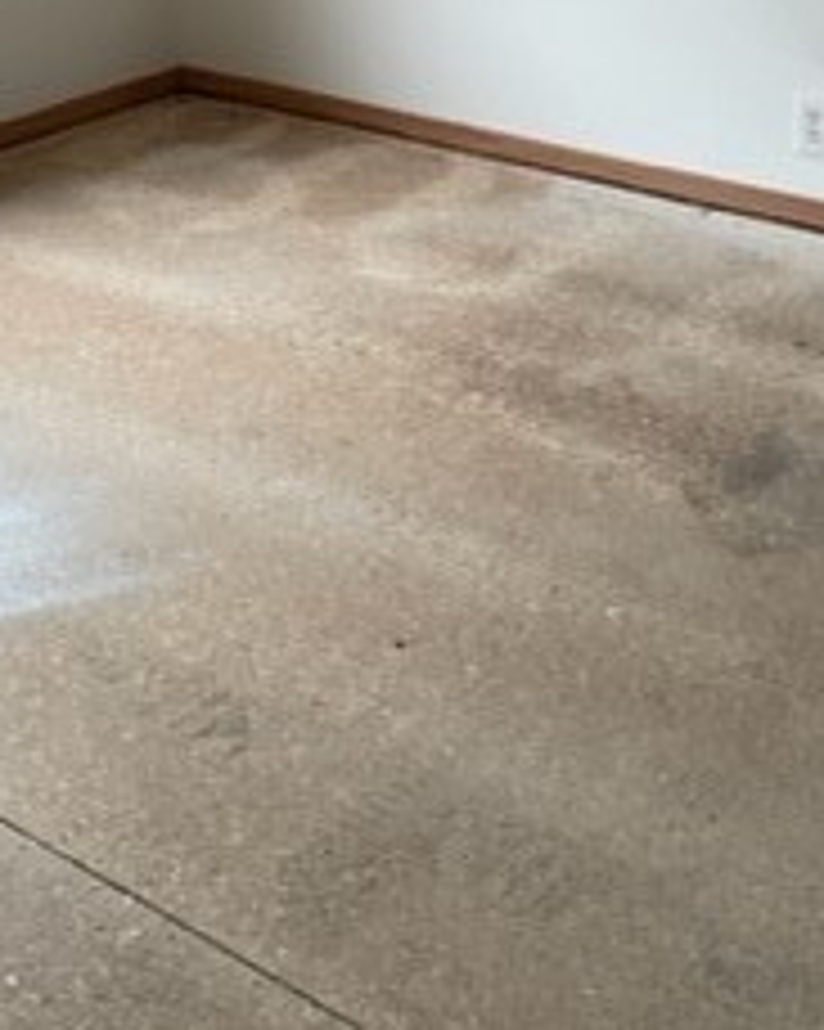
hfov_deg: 21.5
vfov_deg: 24.5
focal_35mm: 71
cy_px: -171
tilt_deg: -10.7
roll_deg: +2.4
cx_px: 288
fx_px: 2166
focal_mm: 4.2
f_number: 1.6
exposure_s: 1/60
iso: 80
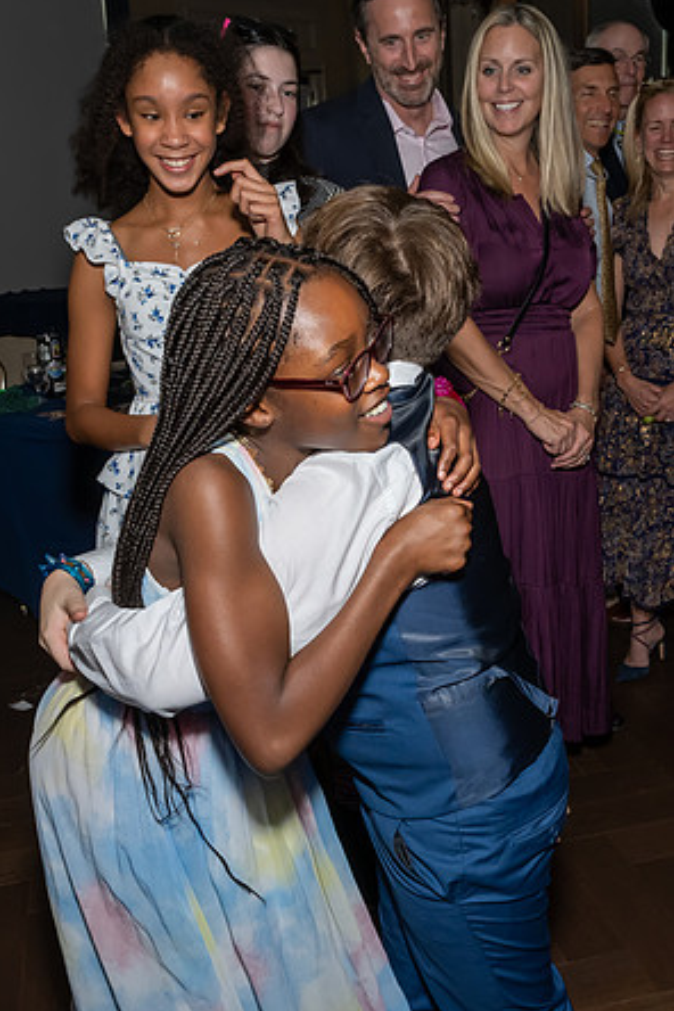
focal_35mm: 38
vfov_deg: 50.7
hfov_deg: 34.9
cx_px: 406
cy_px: 506
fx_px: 1067
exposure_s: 1/250
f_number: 8
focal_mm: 17
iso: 1000
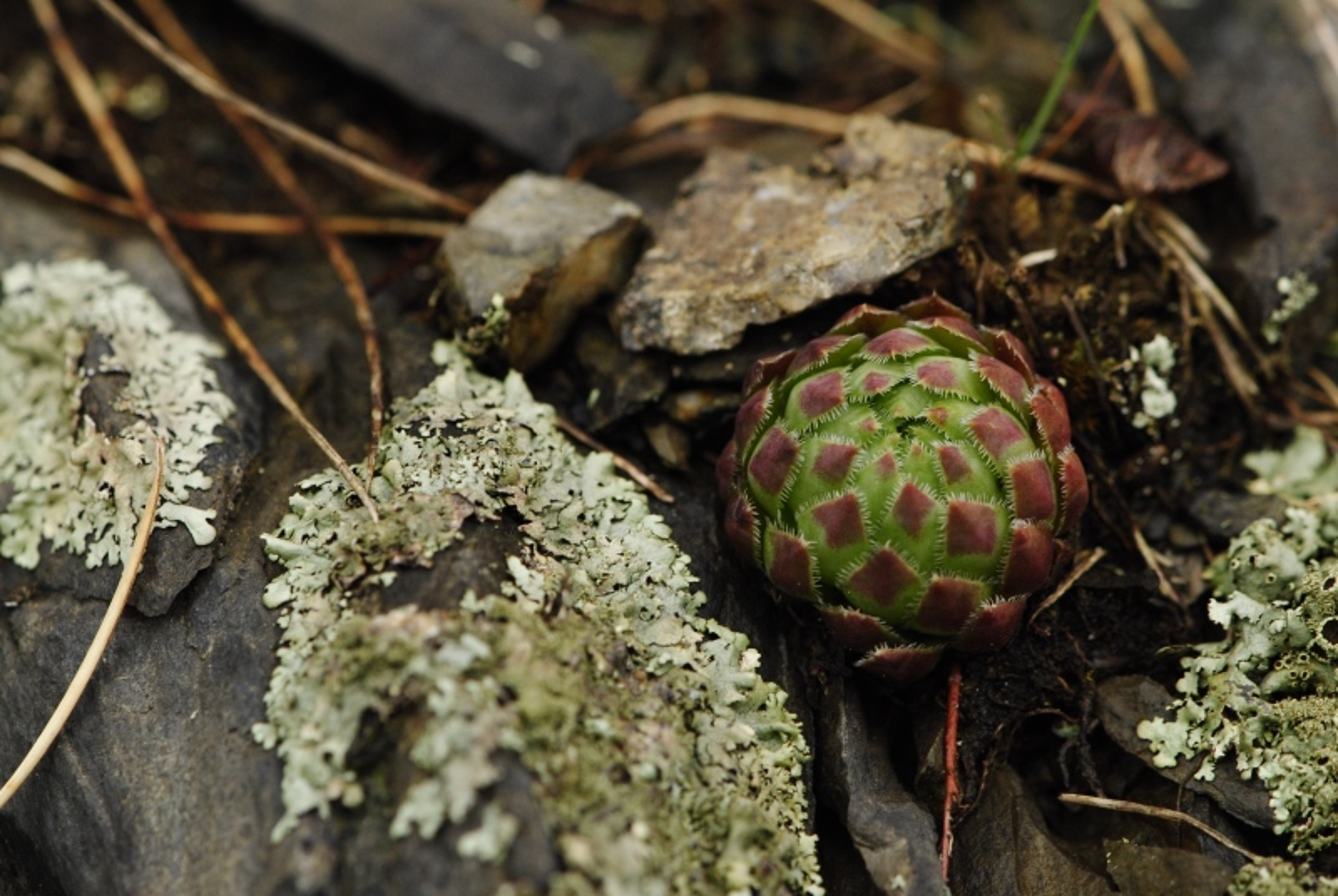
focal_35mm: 128
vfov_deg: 10.8
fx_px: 4746
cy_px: 448
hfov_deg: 16.0
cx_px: 669
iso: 400
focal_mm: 85
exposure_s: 1/200
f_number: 6.3
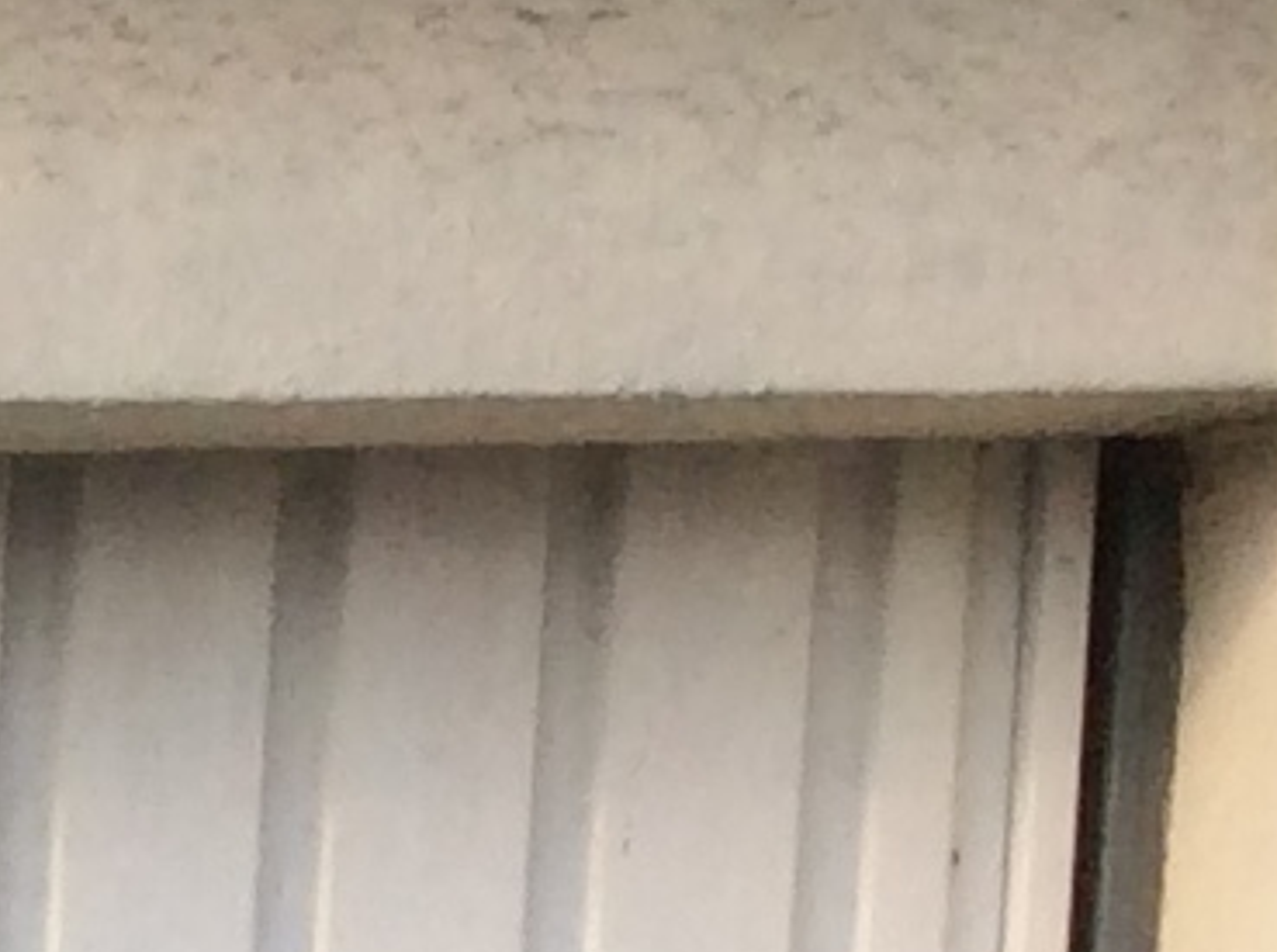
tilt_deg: -12.2
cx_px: -2422
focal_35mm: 225
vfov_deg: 6.1
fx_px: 8281
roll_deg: +0.4
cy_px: 2804
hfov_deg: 7.8
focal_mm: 3.3
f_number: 2.4
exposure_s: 1/397
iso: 32
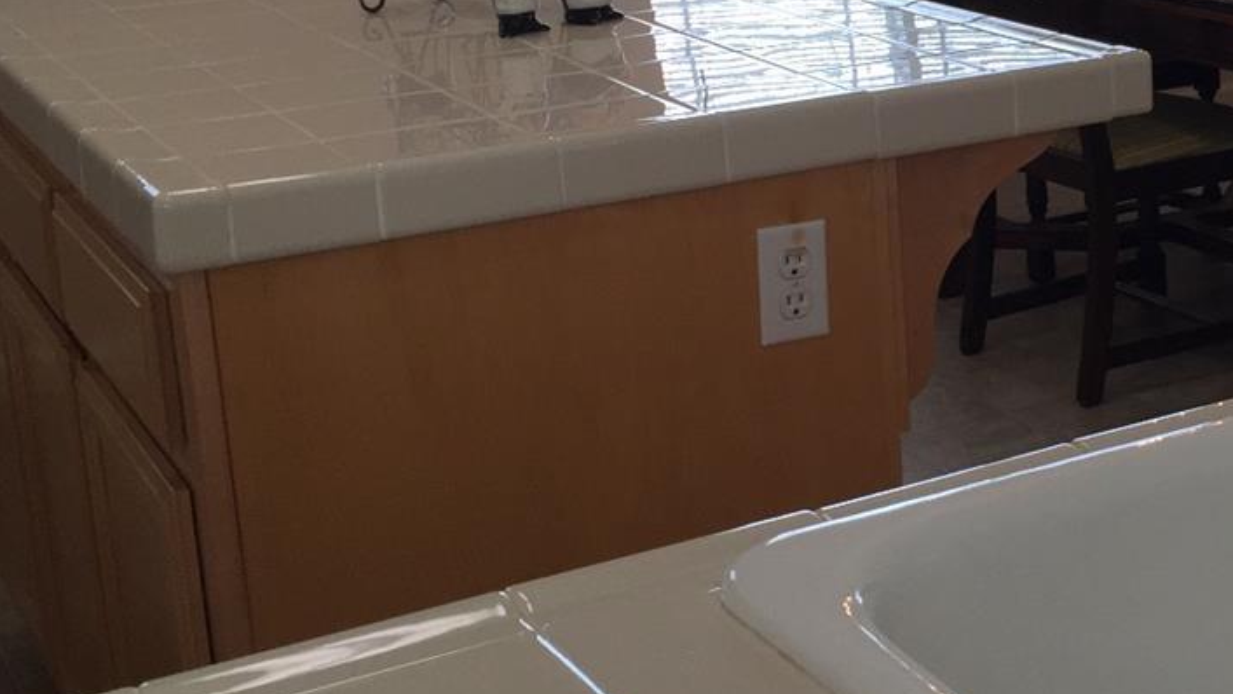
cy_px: 162
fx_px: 2191
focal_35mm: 67
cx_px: 1165
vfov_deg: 17.9
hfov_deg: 29.8
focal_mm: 4.15
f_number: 2.2
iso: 50
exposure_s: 1/120
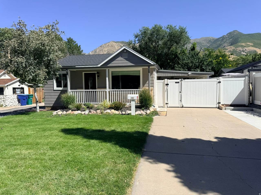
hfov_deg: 71.6
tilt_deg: -3.3
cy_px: 98
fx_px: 181
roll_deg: +0.7
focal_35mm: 24
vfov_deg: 56.8
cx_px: 130
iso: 80
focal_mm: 6.76
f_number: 1.78
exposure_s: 1/4673
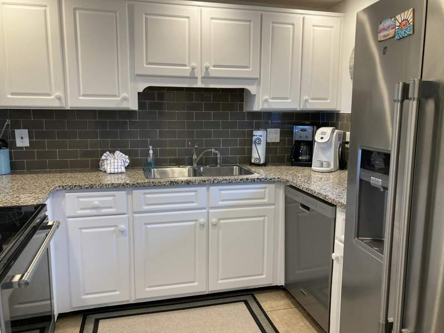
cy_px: 166
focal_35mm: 28
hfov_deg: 63.4
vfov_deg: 49.7
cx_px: 222
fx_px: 359
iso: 80
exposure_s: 1/60
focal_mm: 3.99
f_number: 1.8
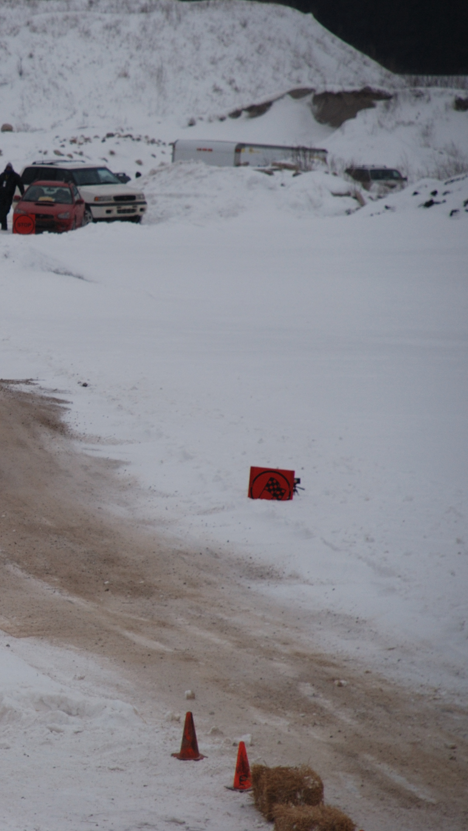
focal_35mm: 318
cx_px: -109
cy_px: 416
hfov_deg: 3.8
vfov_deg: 6.8
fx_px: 7011
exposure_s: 1/500
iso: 200
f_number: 5.6
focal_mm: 135
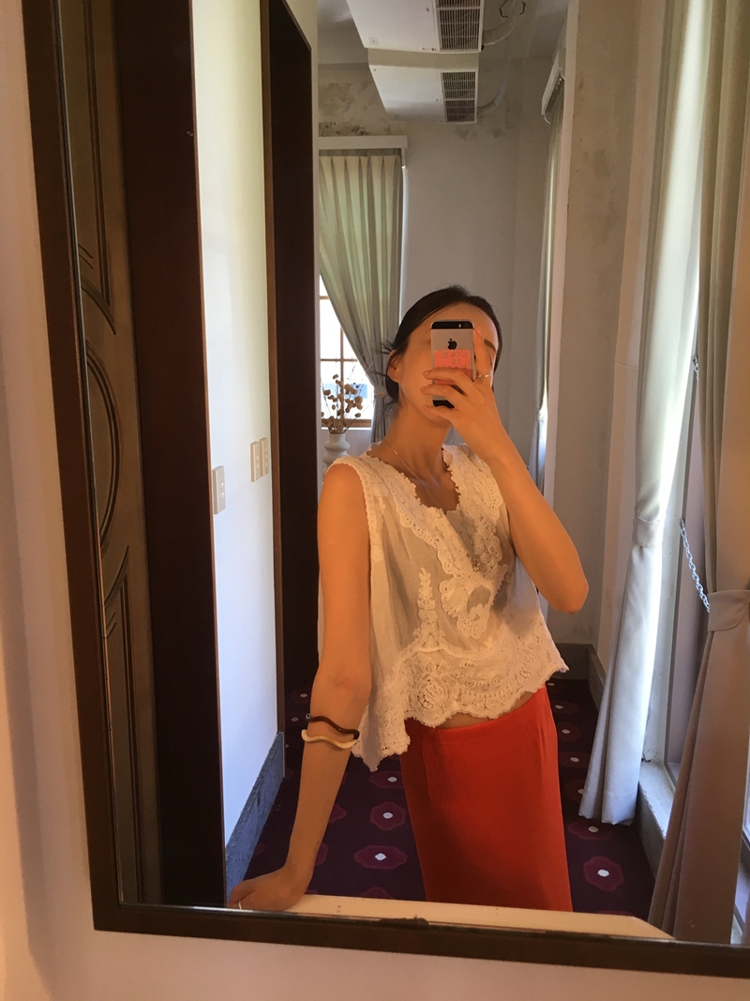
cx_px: 375
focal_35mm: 29
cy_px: 500
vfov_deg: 61.7
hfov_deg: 48.2
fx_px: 838
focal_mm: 4.15
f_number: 2.2
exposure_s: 1/30
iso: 25
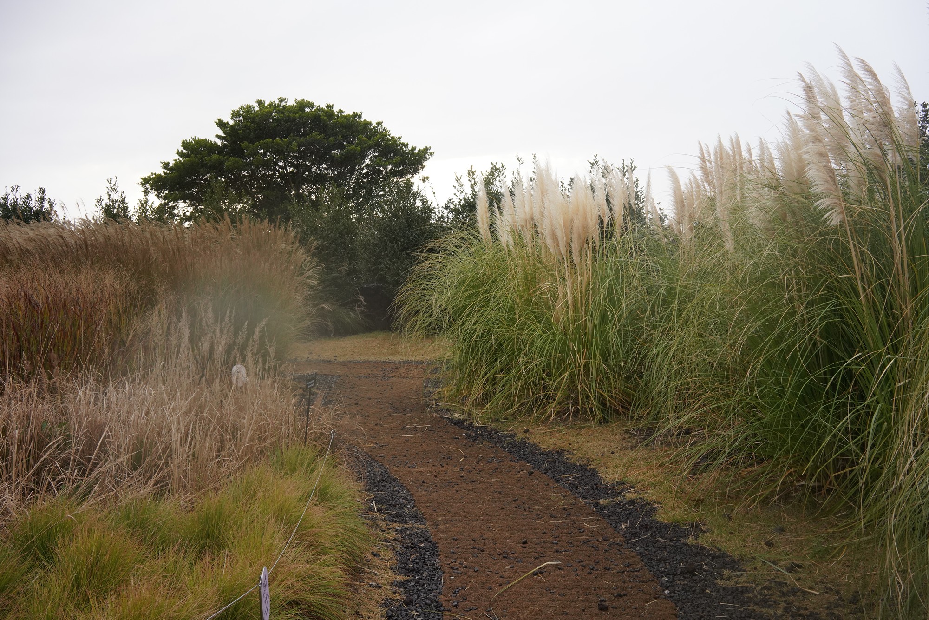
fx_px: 903
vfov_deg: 37.9
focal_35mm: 35
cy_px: 310
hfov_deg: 54.4
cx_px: 464
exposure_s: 1/100
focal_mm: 35
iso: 1250
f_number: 11
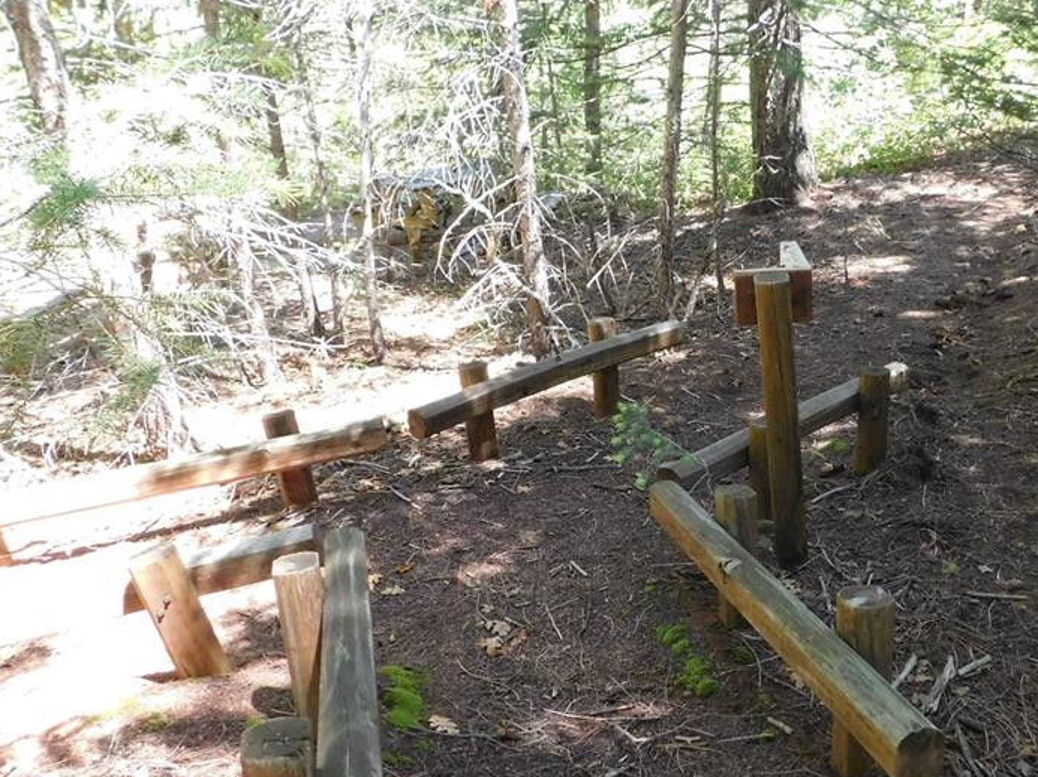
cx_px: 656
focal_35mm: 34
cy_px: 421
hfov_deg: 53.3
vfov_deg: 41.7
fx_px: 1019
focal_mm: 4
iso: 800
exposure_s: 1/400
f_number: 3
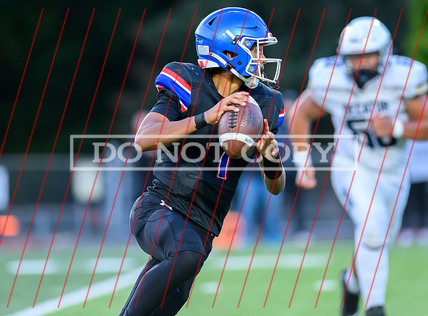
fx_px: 4583
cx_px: 251
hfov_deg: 5.3
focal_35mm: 373
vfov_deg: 3.9
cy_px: 134
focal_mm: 300
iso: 5000
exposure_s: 1/1250
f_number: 2.8
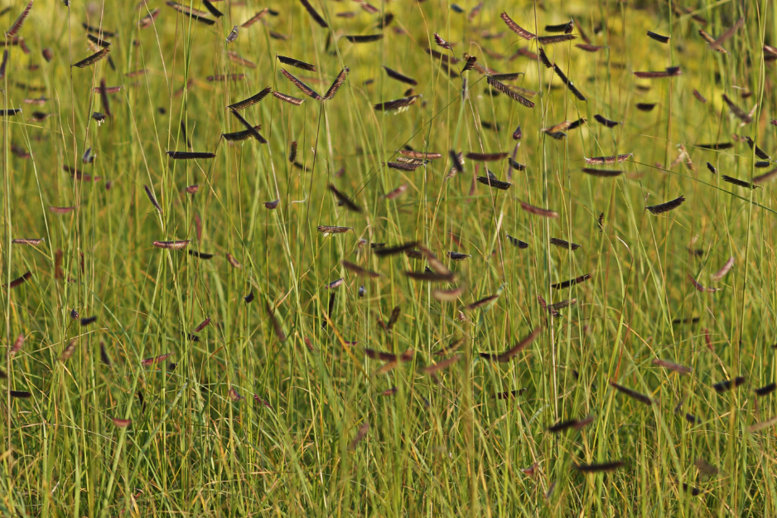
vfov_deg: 7.1
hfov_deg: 10.7
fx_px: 4143
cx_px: 398
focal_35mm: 192
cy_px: 189
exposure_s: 1/250
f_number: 5
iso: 100
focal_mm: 100
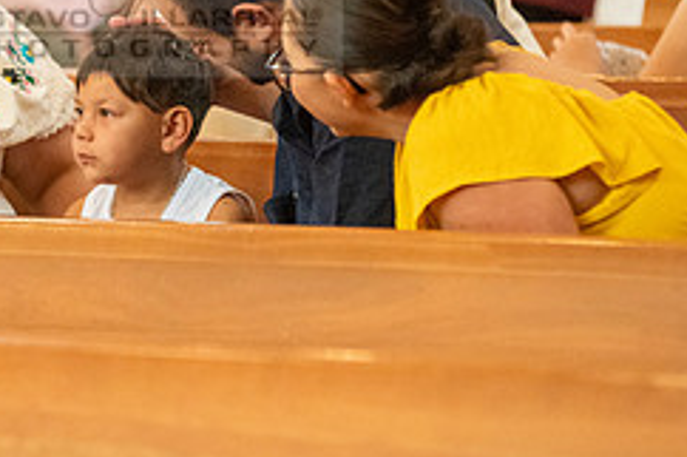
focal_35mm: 312
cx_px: 102
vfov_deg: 4.4
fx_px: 5950
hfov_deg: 6.6
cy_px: 10
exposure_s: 1/160
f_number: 2.8
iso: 2000
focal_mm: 130
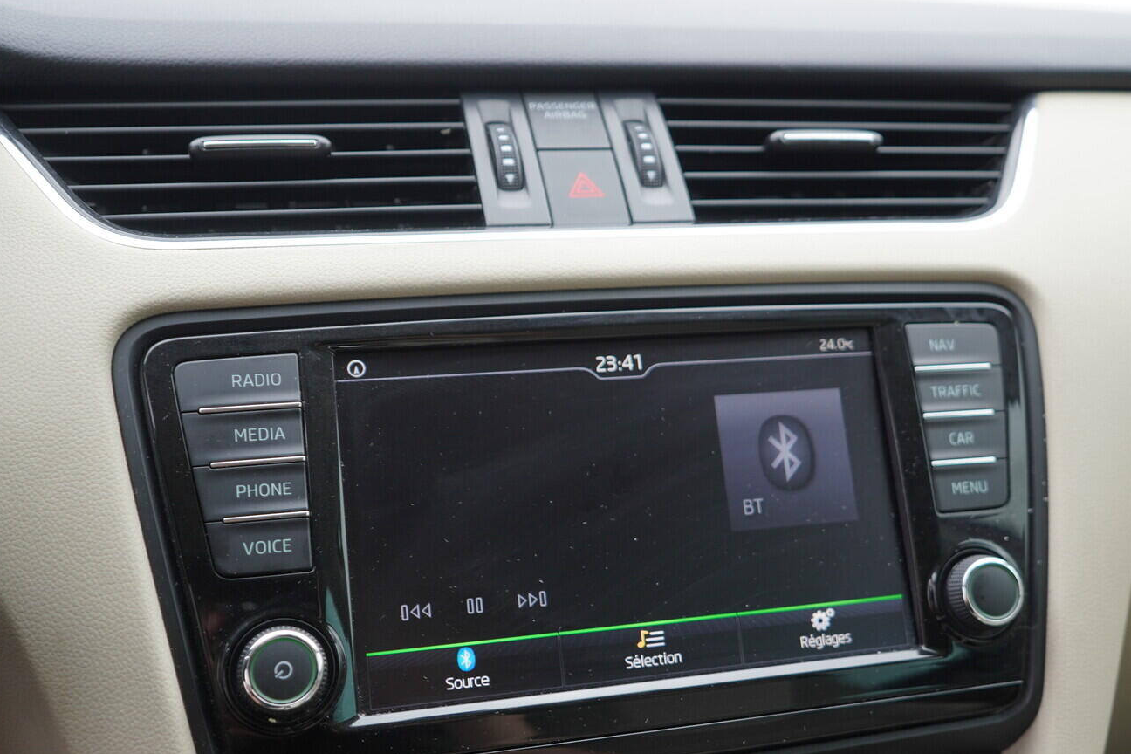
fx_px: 1257
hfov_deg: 48.4
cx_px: 616
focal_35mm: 40
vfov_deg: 33.4
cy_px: 409
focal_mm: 24
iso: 160
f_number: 2.8
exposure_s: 1/40
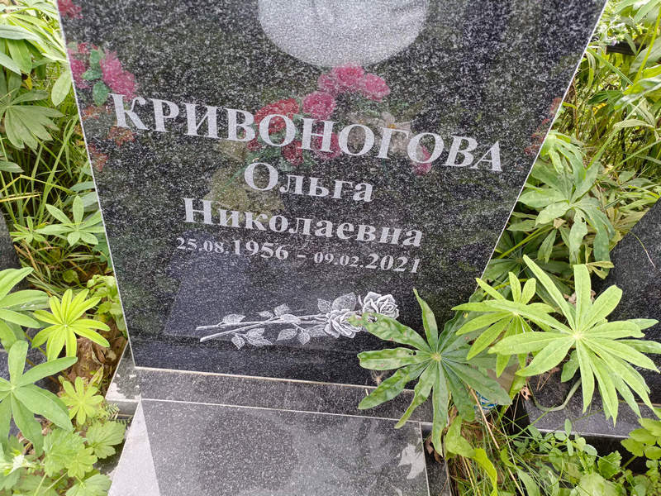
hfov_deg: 69.4
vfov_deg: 54.9
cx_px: 330
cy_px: 248
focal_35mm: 25
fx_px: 477
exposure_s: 1/100
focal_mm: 4.76
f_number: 1.69
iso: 169
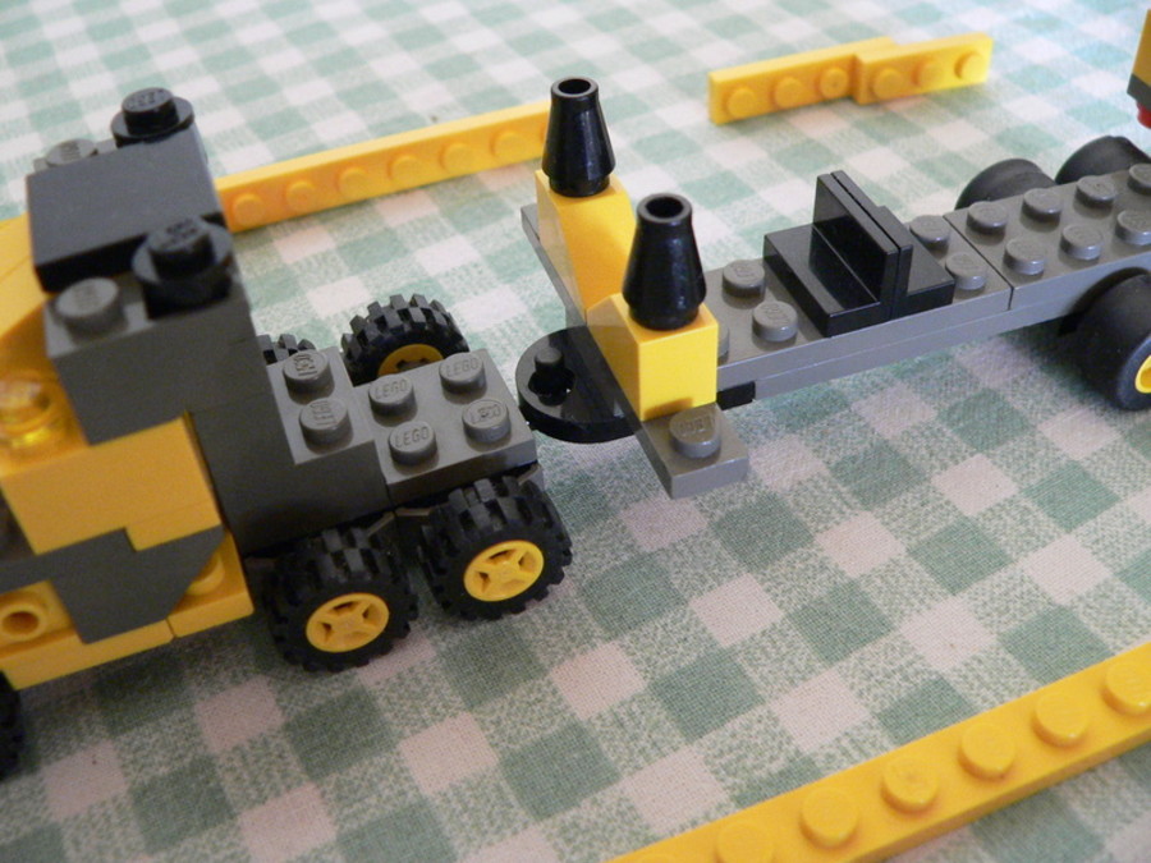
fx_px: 1197
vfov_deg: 39.7
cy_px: 432
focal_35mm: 36
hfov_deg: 51.4
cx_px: 576
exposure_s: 1/30
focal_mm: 6
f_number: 2.8
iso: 400
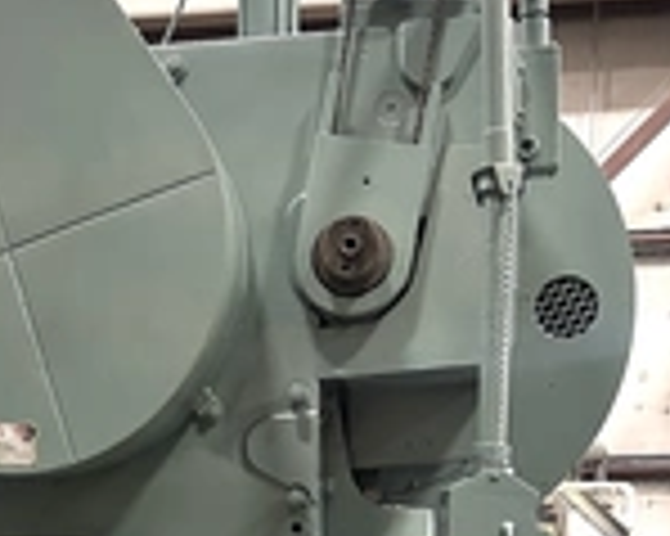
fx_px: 1348
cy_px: 631
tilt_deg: -4.1
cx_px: 139
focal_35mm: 68
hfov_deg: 27.4
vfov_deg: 21.0
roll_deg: +0.8
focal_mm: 5.7
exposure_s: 1/40
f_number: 1.5
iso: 640
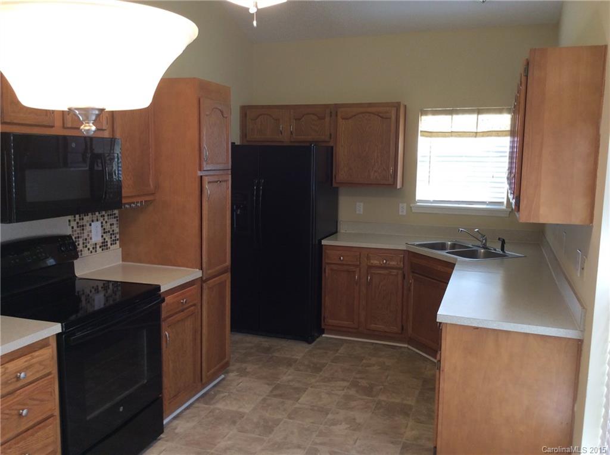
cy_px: 228
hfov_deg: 56.9
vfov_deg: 44.0
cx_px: 305
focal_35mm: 32
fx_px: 563
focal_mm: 3.3
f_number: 2.4
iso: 40
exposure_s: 1/24
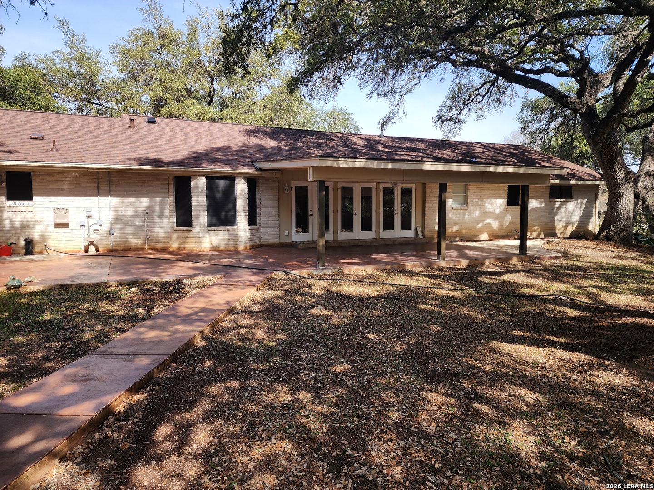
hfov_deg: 73.9
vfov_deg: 58.9
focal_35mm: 23
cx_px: 327
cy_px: 245
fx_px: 435
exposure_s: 1/435
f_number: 1.8
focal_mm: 6.4
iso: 12
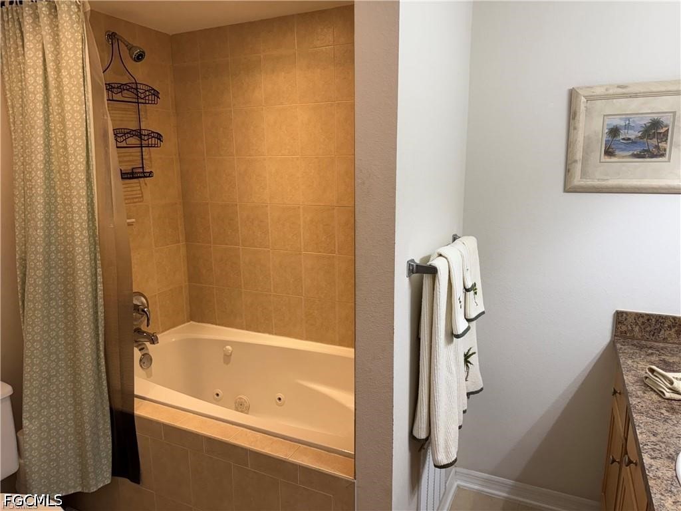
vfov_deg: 56.8
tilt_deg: -10.7
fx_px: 472
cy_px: 256
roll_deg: -0.3
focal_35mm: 24
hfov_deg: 71.6
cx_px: 340
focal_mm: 6.76
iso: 200
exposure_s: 1/120
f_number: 1.78
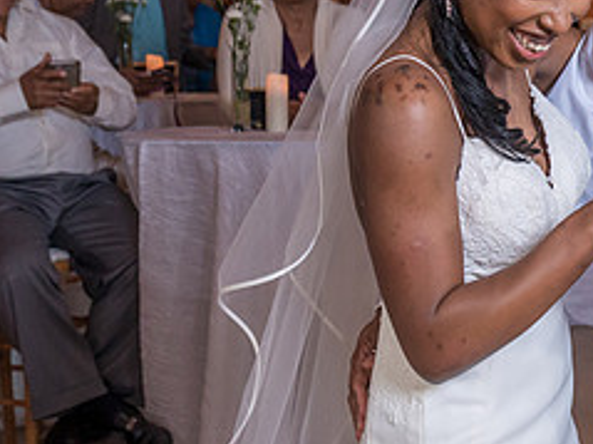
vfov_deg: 14.9
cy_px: 171
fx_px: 1695
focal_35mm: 99
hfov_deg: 18.9
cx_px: 676
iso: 2000
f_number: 4.5
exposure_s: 1/200
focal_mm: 37
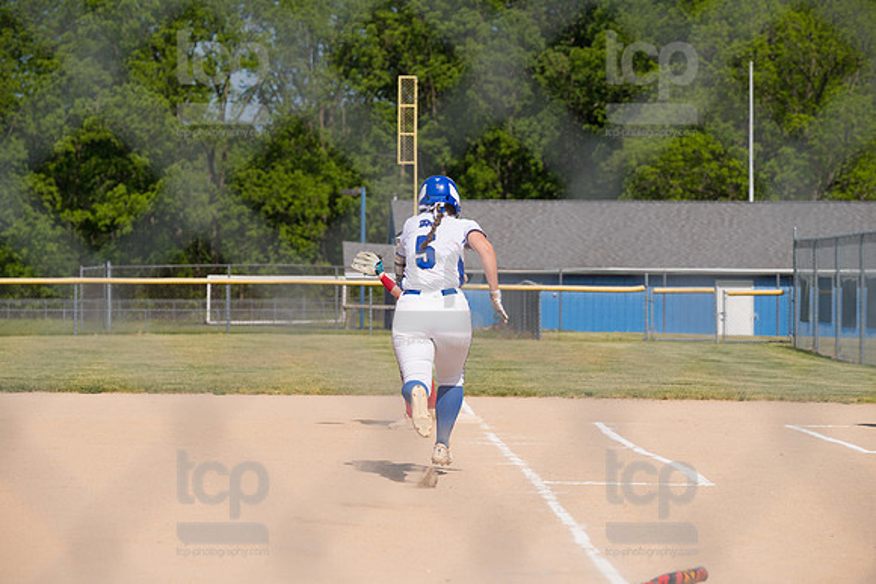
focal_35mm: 135
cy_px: 292
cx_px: 438
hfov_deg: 15.2
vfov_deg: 10.2
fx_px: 3286
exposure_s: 1/1600
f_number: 5.6
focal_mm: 135
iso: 200
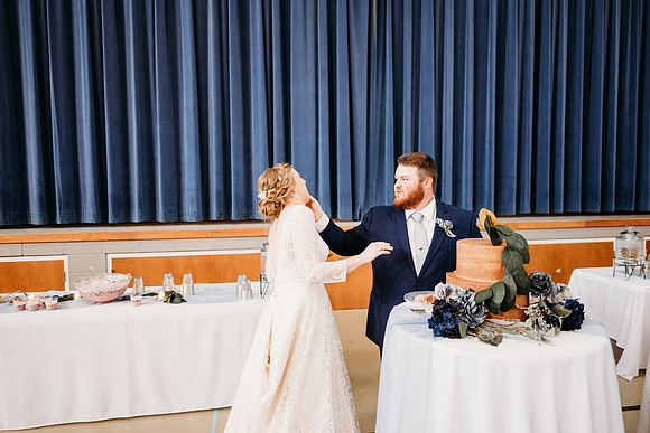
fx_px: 433
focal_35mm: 24
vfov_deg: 53.2
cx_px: 325
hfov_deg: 73.7
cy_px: 216
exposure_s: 1/125
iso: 1000
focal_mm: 24
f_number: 2
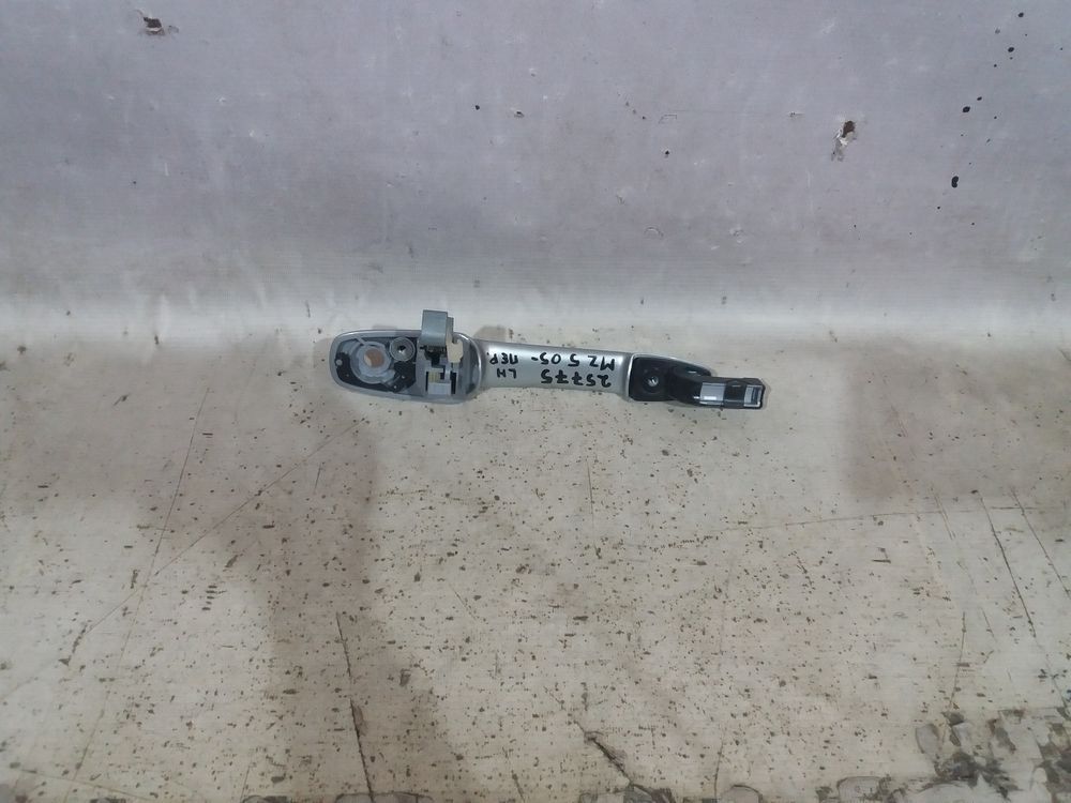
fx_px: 866
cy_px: 402
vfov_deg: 49.7
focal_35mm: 28
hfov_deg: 63.4
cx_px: 536
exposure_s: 1/33
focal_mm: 3.7
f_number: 1.9
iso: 160
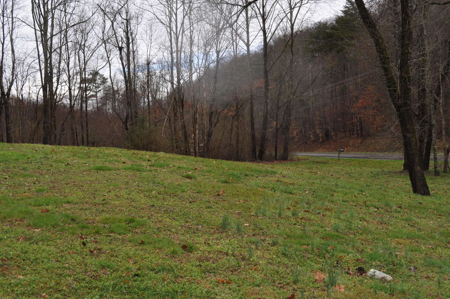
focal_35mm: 42
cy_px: 149
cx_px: 214
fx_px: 524
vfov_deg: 31.8
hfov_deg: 46.4
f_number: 7.1
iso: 200
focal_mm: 26
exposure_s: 1/200
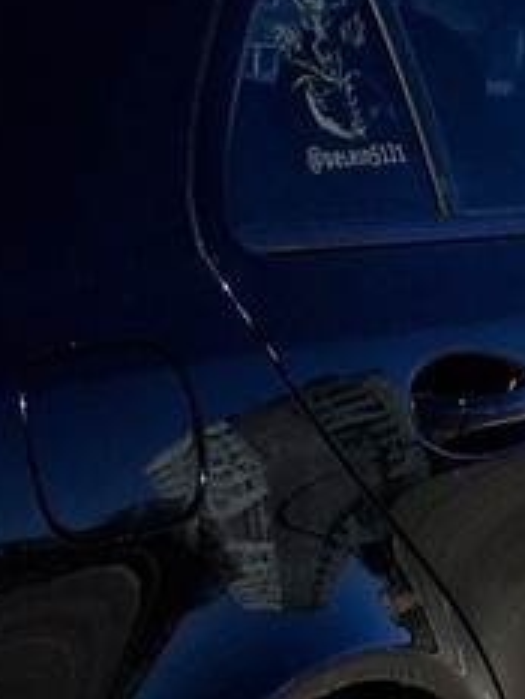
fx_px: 3192
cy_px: 606
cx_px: -45
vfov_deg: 12.4
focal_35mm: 158
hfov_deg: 9.3
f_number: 1.8
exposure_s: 1/10144
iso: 50
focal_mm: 5.4
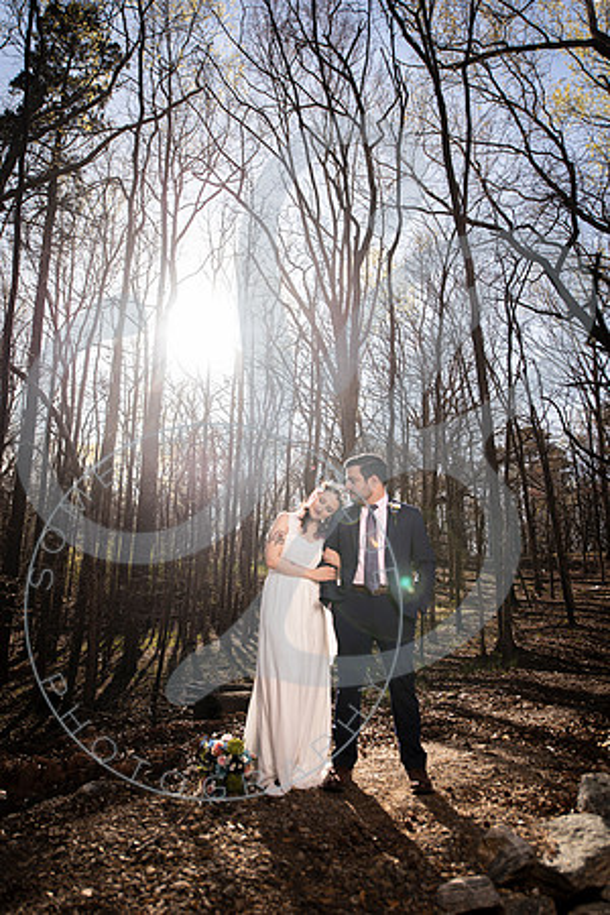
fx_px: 610
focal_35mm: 24
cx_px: 305
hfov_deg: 53.1
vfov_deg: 73.7
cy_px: 458
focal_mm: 24
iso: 100
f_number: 2.8
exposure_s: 1/800
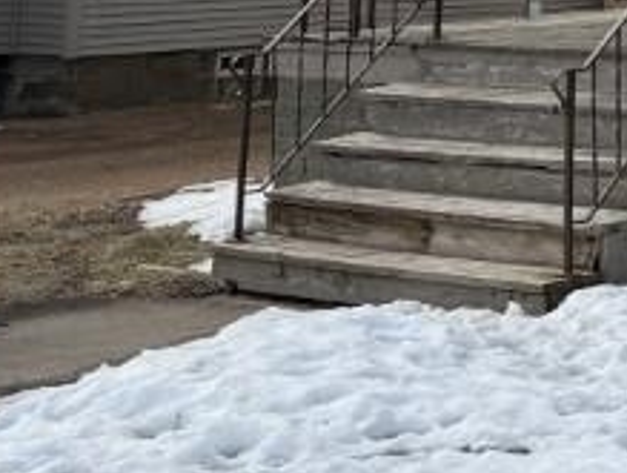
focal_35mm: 112
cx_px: 1337
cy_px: -344
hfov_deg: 14.1
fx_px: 2032
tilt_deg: +8.1
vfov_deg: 12.3
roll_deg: -0.2
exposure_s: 1/5319
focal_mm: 6.76
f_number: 1.78
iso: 80
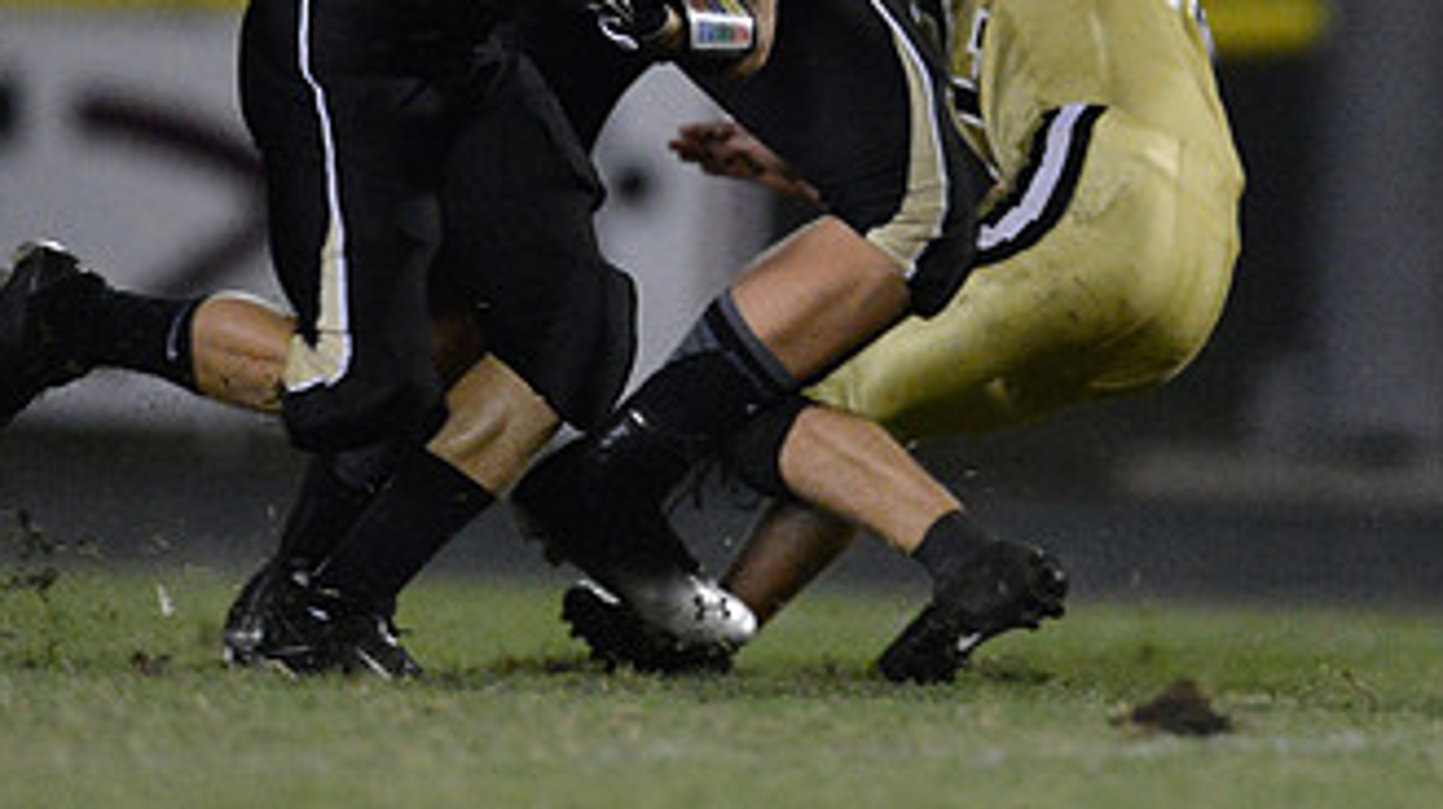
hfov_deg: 2.9
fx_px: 28372
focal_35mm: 742
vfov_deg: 1.6
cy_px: 7
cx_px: 827
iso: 12800
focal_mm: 400
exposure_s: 1/640
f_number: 2.8
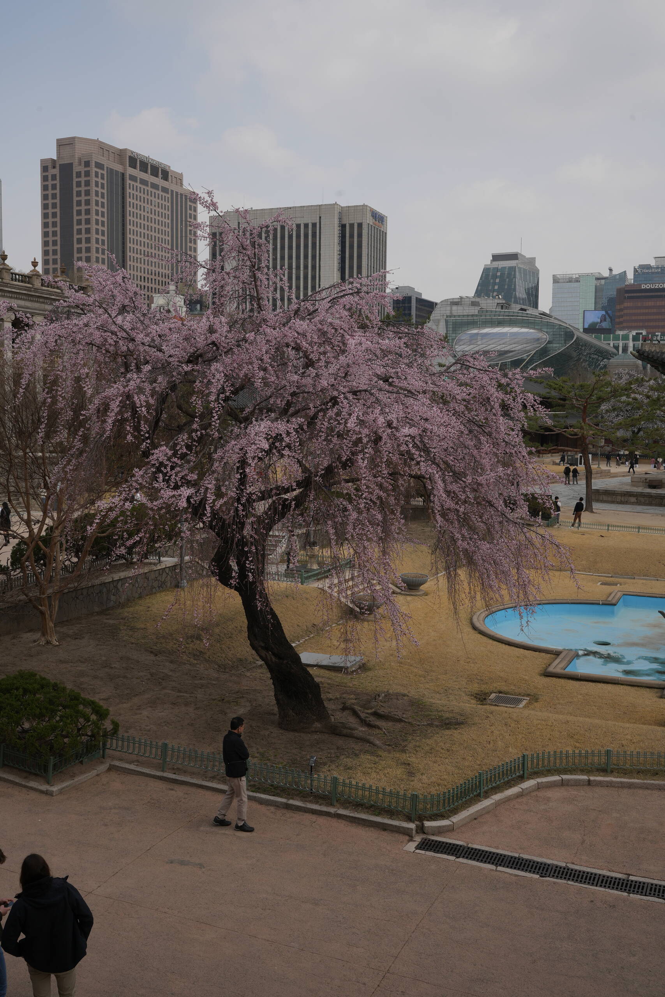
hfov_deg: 37.9
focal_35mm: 35
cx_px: 332
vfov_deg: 54.4
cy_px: 498
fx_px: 970
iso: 100
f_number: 11
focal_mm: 35
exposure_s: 1/160
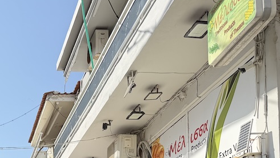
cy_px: 222
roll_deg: -2.3
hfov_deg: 29.1
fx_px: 475
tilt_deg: +7.6
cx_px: -42
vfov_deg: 17.3
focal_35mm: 64
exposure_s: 1/3425
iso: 80
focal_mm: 6.76
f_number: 1.78
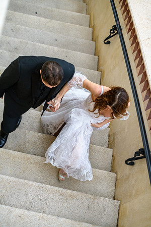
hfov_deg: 19.5
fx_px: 440
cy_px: 114
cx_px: 76
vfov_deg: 28.8
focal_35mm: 70
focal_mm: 70
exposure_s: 1/2000
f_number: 2.8
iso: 400
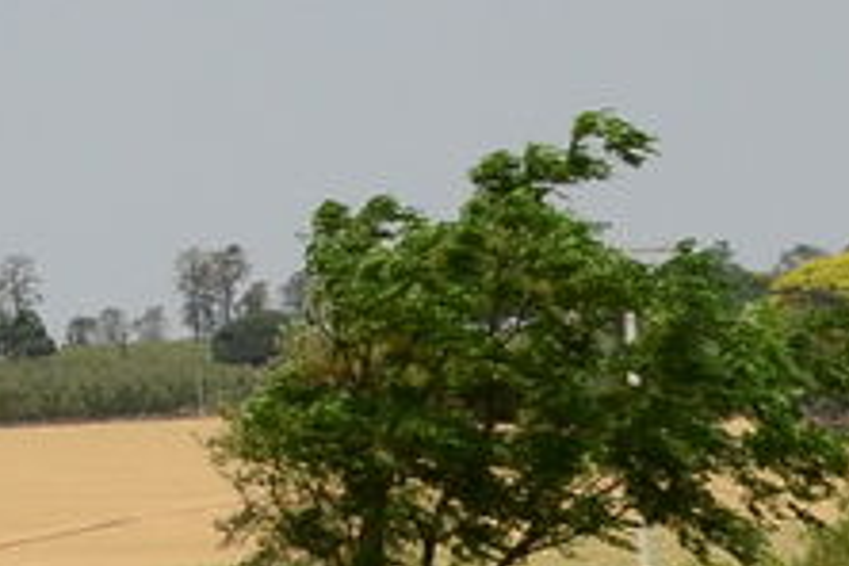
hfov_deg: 6.0
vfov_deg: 4.2
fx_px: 7617
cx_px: -1511
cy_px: -218
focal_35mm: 323
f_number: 11
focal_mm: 30
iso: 640
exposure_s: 1/1000
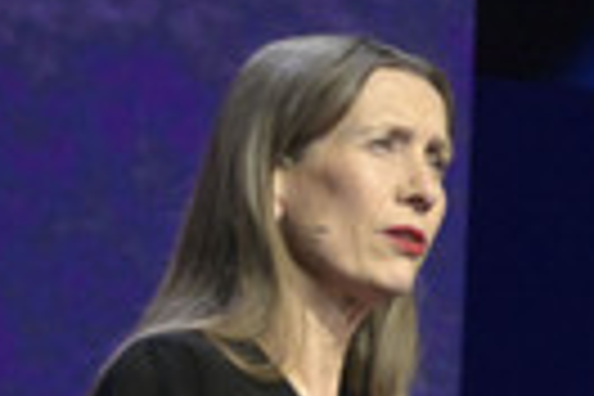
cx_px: 956
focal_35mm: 426
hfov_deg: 4.8
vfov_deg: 3.2
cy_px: 612
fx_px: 7028
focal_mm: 125
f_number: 5.6
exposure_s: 1/320
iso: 8000
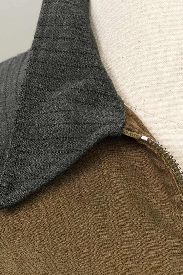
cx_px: 73
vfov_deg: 16.7
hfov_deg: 11.4
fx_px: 915
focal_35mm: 120
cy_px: 284
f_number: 5.6
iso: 400
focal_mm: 32
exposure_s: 1/50
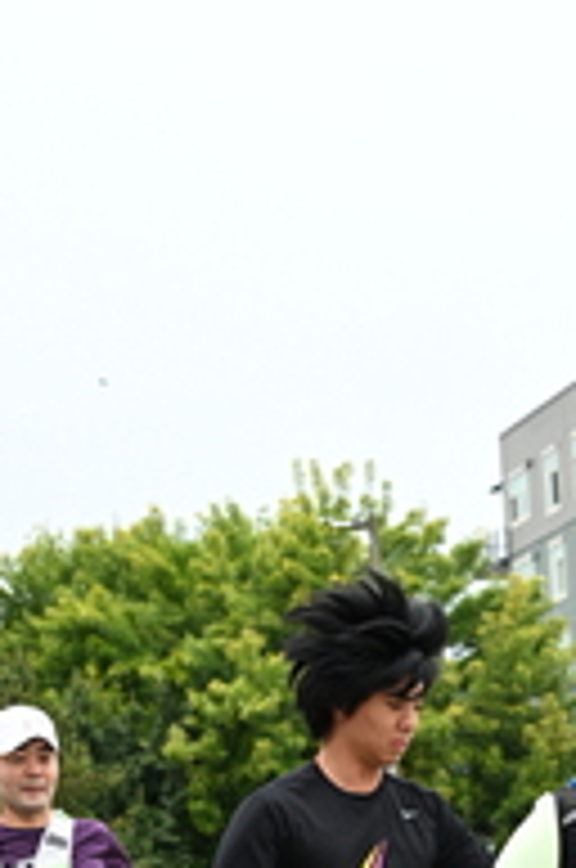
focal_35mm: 120
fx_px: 2890
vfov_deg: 16.6
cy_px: 953
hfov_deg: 11.3
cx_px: 574
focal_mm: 42
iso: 1600
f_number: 4
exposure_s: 1/800
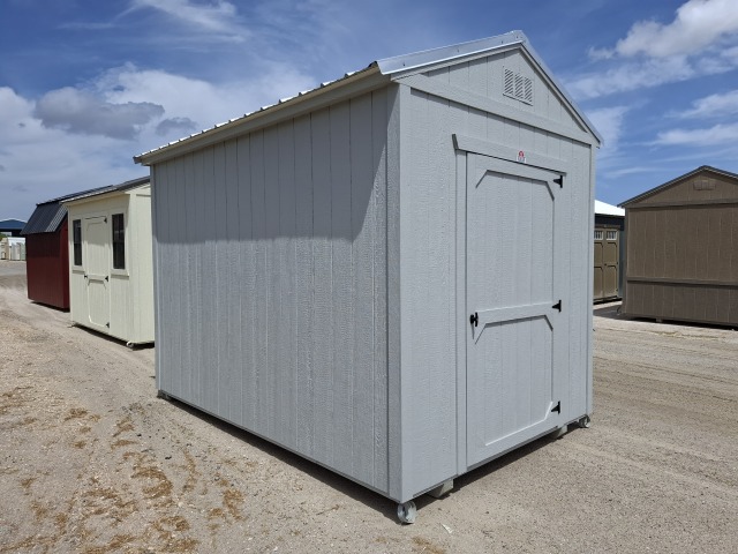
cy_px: 277
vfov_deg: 58.9
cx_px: 369
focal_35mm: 23
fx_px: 490
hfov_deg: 73.9
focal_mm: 5.54
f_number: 1.8
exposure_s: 1/2564
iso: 50
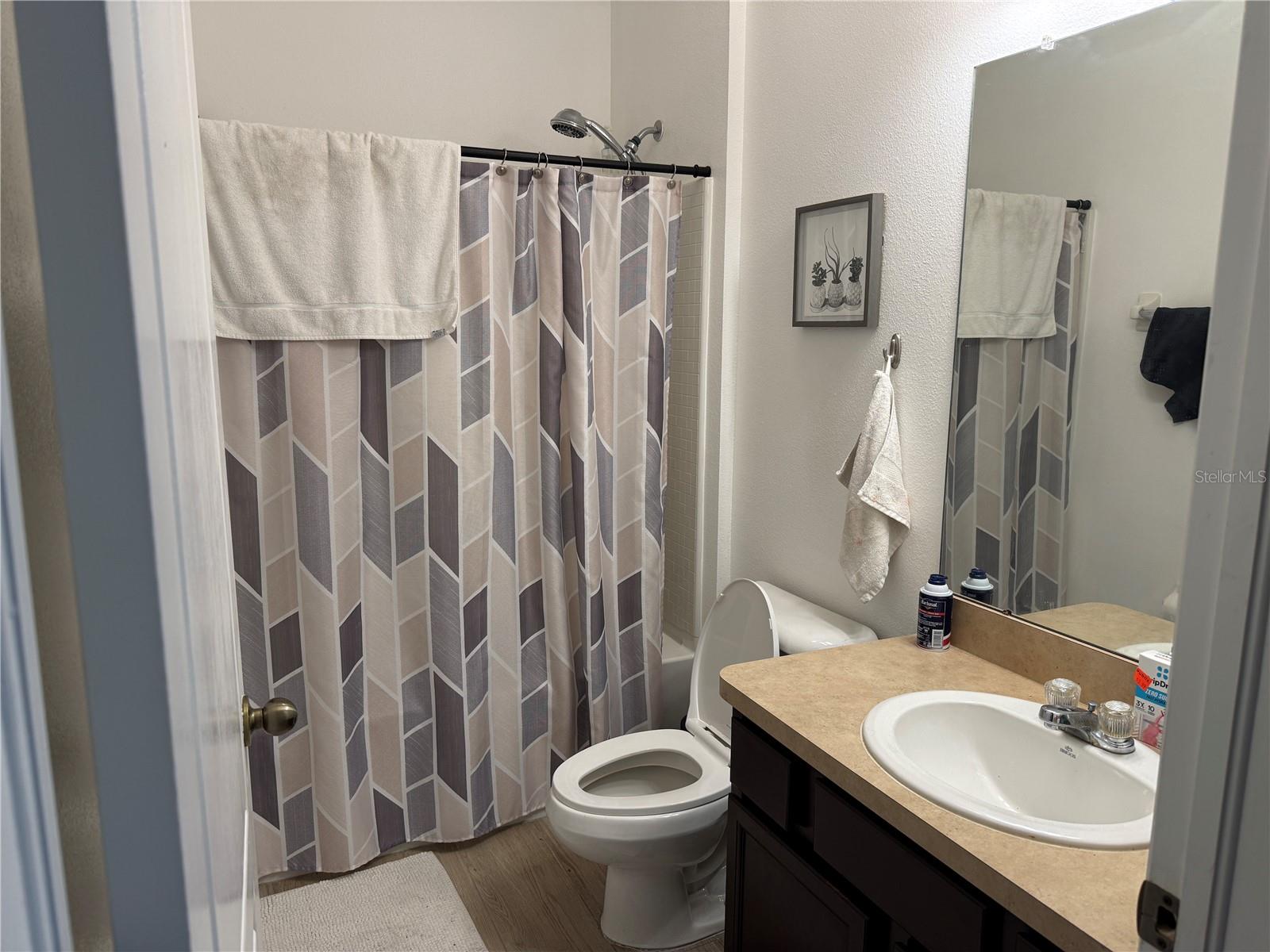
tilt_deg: -9.7
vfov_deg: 56.8
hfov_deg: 71.6
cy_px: 476
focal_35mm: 24
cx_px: 635
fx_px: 881
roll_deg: -0.7
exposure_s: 1/120
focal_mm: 6.76
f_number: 1.78
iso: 125
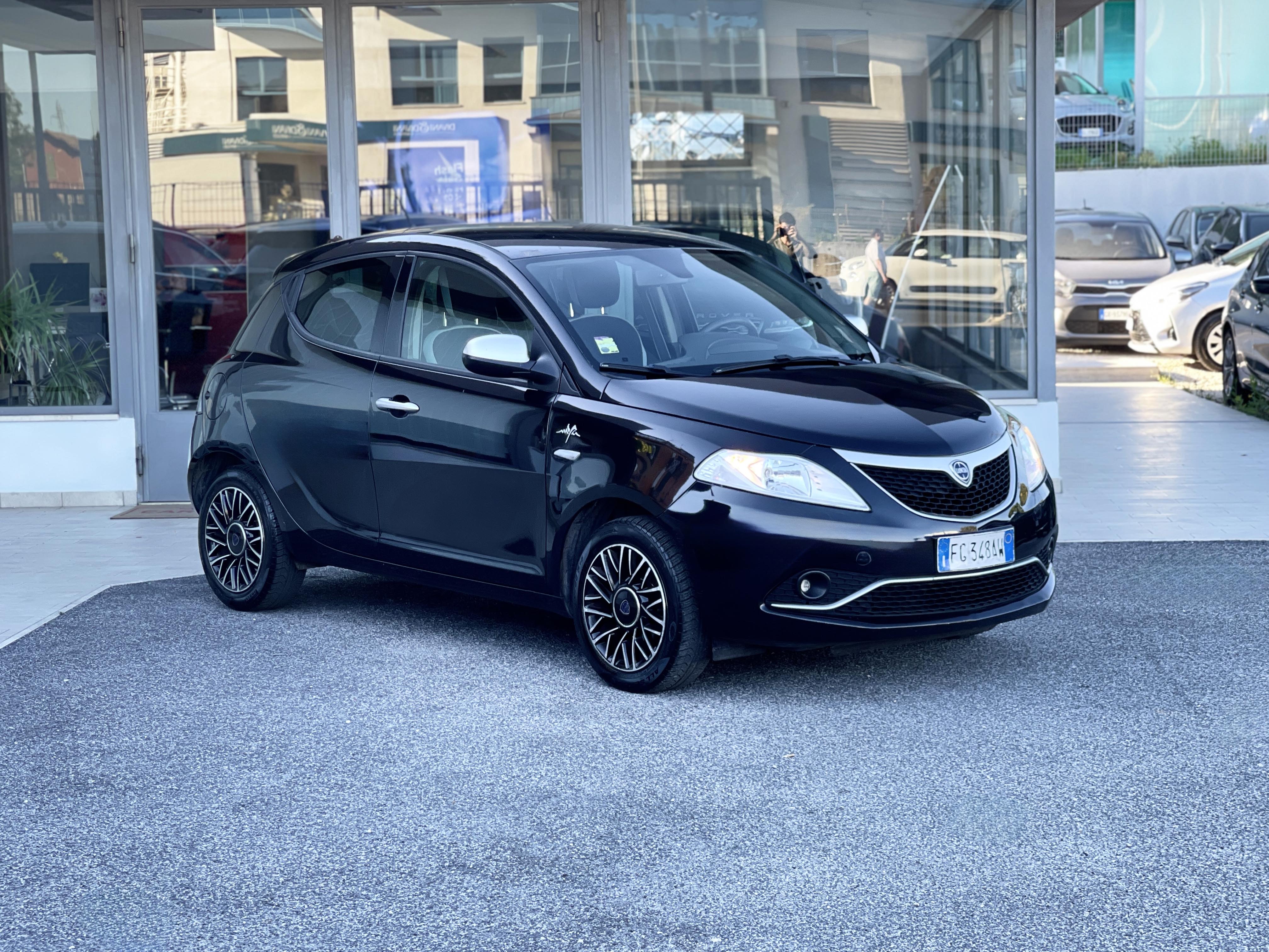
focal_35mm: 64
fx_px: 2346
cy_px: 476
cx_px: 634
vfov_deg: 22.9
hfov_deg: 30.3
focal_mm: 7.5
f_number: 2.2
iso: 50
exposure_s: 1/121
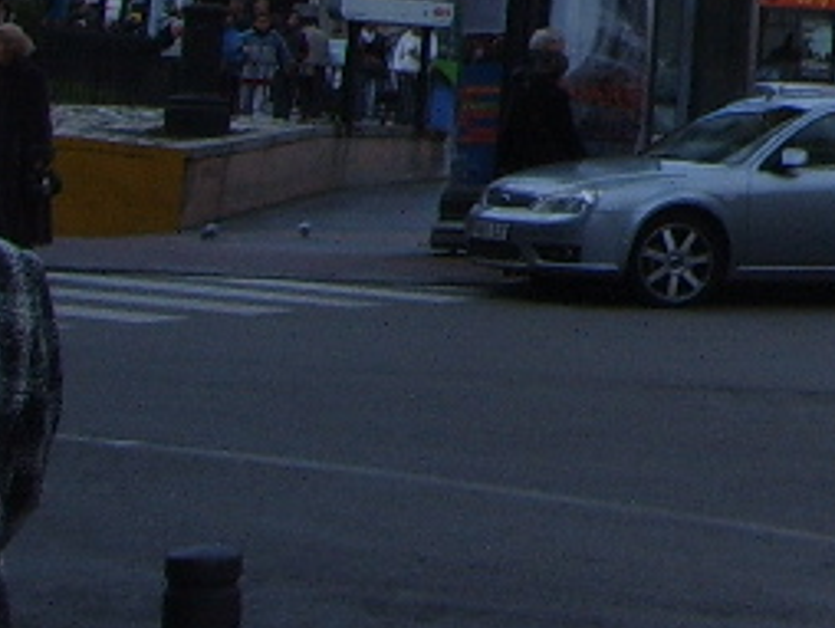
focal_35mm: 149
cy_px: -447
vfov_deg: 9.6
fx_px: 3598
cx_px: 1673
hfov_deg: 11.8
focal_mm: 6.2
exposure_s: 1/250
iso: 63
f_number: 6
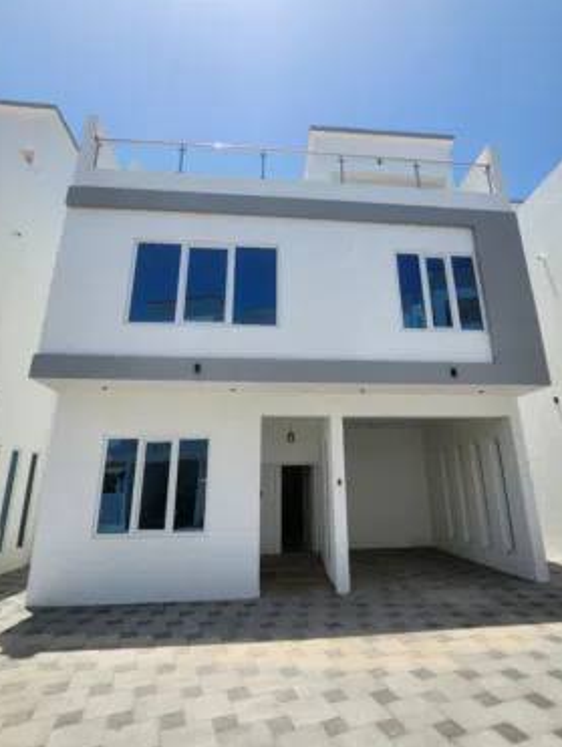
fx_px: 303
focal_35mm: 14
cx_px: 288
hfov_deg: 85.8
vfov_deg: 102.0
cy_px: 381
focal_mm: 1.7
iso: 32
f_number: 2.2
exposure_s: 1/1650
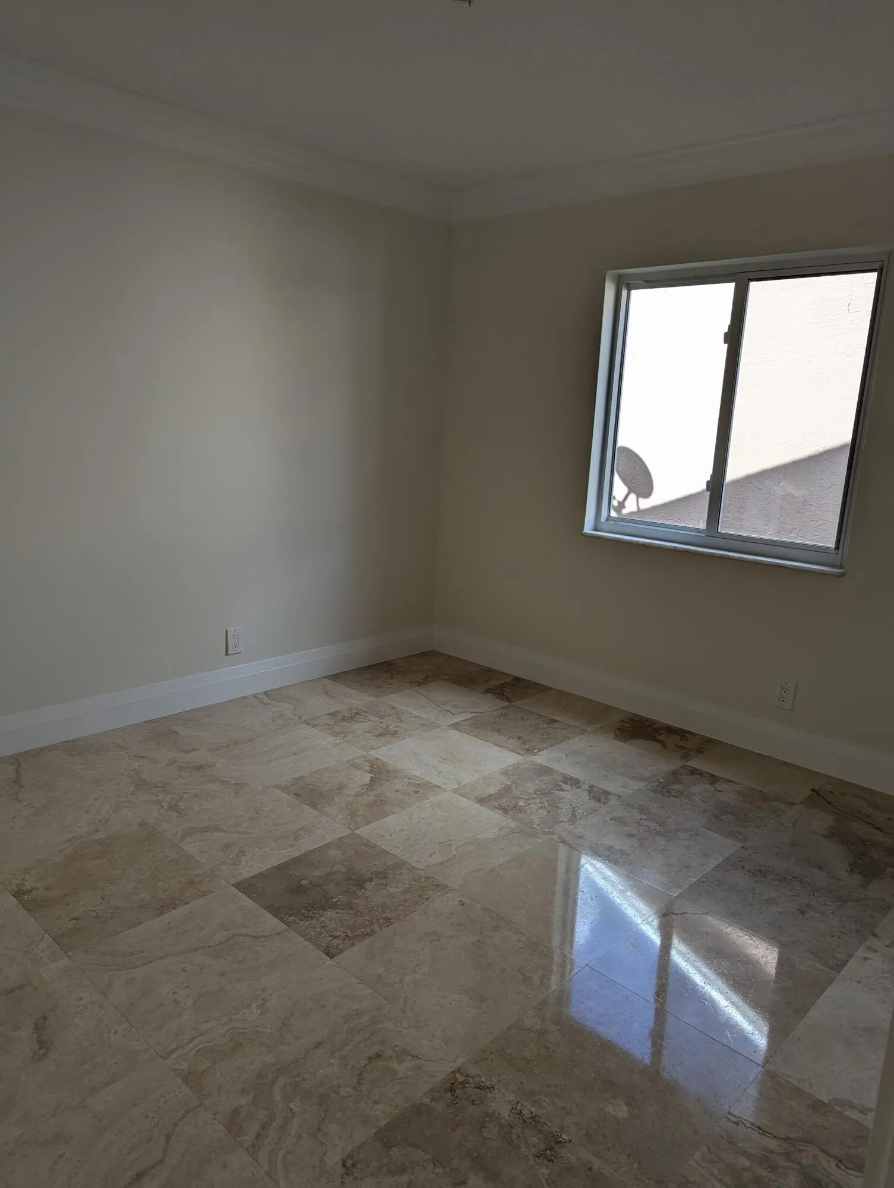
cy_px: 594
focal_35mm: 24
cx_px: 447
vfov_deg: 71.5
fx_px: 825
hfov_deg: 56.9
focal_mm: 6.81
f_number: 1.85
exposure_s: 1/210
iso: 32
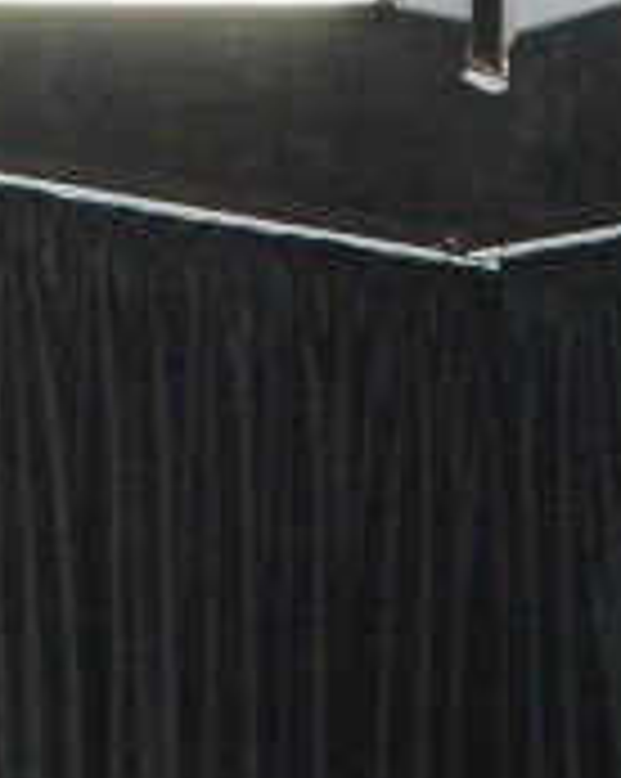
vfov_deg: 8.3
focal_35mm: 228
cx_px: 616
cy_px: 1192
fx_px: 5251
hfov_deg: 6.7
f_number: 6.3
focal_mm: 35
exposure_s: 1/40
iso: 1250
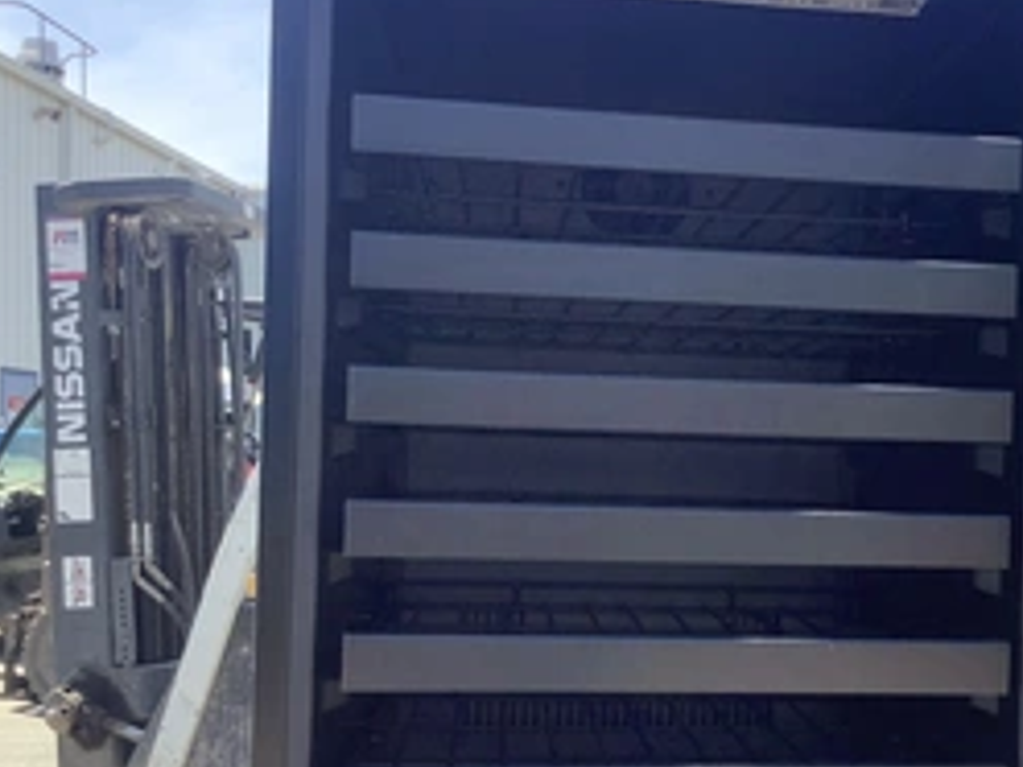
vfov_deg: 29.0
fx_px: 1478
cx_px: 751
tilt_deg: -0.6
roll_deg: -0.6
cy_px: 462
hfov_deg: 37.4
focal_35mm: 50
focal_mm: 3.3
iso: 25
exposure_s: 1/237
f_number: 2.4
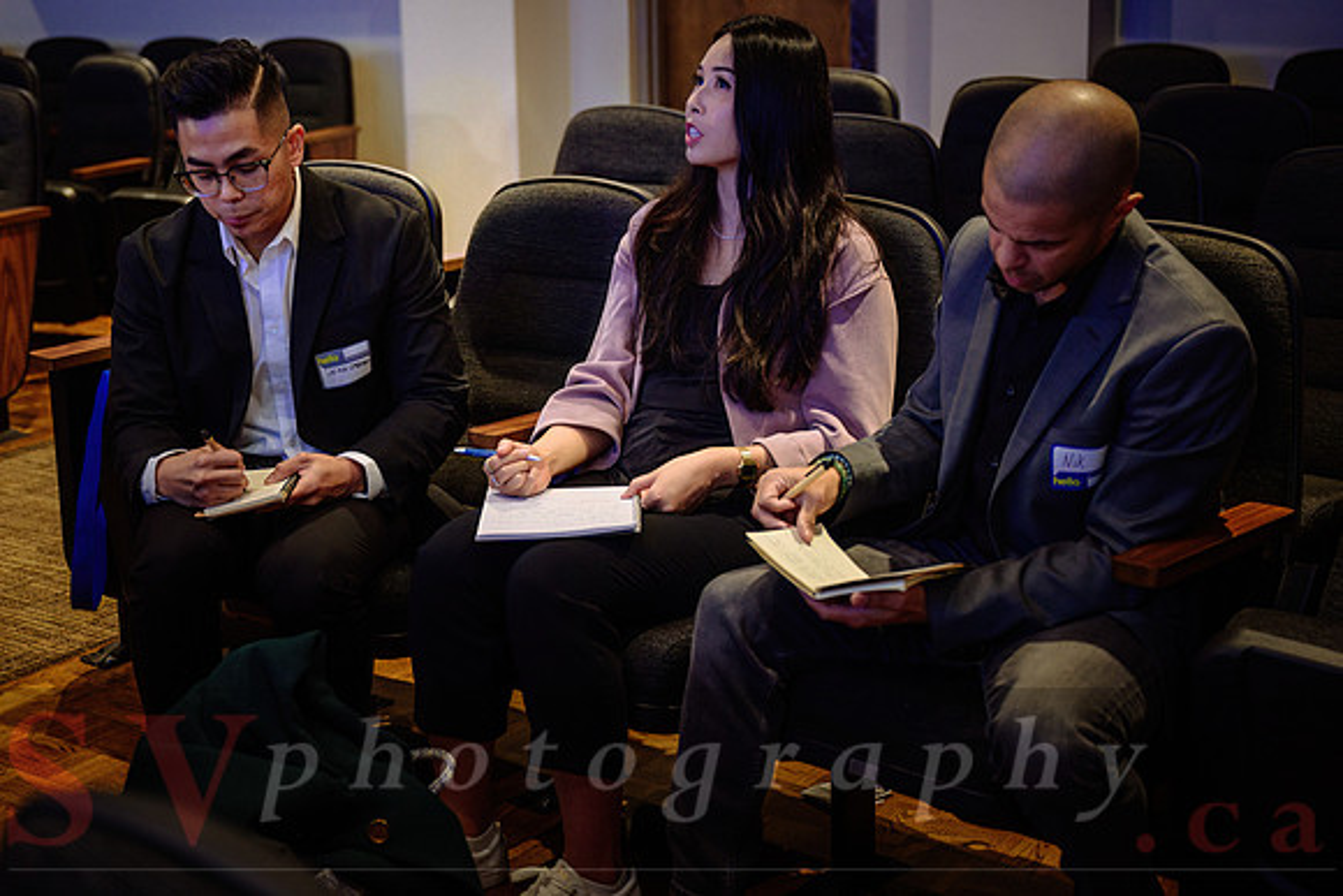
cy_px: 375
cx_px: 563
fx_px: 2038
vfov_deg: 24.8
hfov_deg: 36.4
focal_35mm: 55
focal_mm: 47
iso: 1600
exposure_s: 1/50
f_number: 2.8
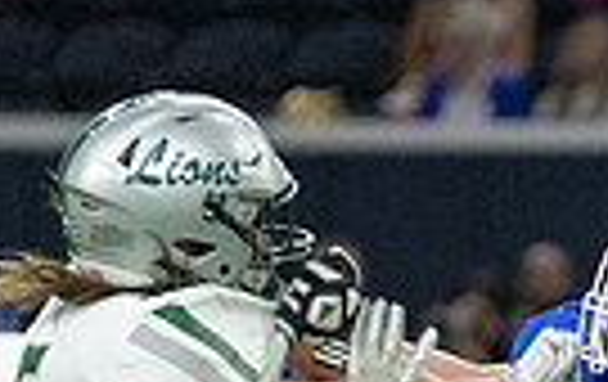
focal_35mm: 1159
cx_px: 772
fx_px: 19245
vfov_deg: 1.1
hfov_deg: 1.8
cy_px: 803
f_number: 2.8
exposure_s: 1/1250
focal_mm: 200
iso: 4000
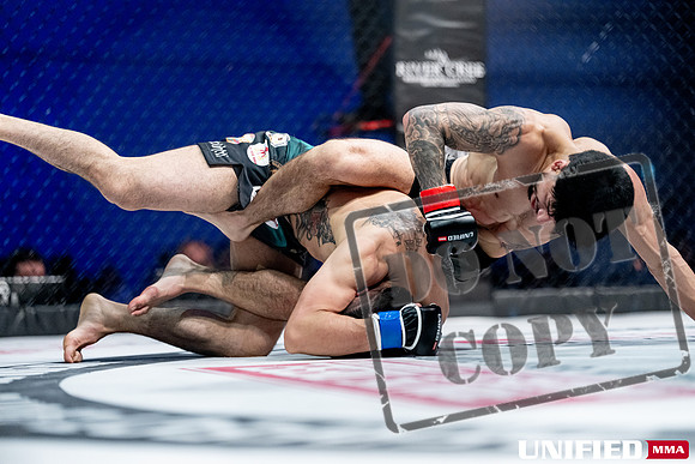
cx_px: 348
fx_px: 2066
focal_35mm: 107
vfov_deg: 12.8
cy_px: 232
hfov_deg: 19.1
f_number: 2
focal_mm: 107
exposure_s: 1/1250
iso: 3200
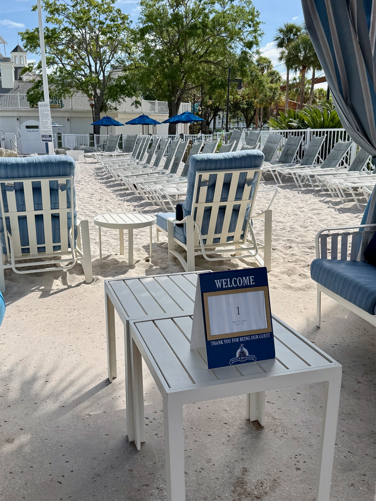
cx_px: 176
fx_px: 492
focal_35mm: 34
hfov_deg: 41.8
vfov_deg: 54.0
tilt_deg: -11.1
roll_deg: +1.3
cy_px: 246
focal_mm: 6.76
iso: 80
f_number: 1.78
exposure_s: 1/4405
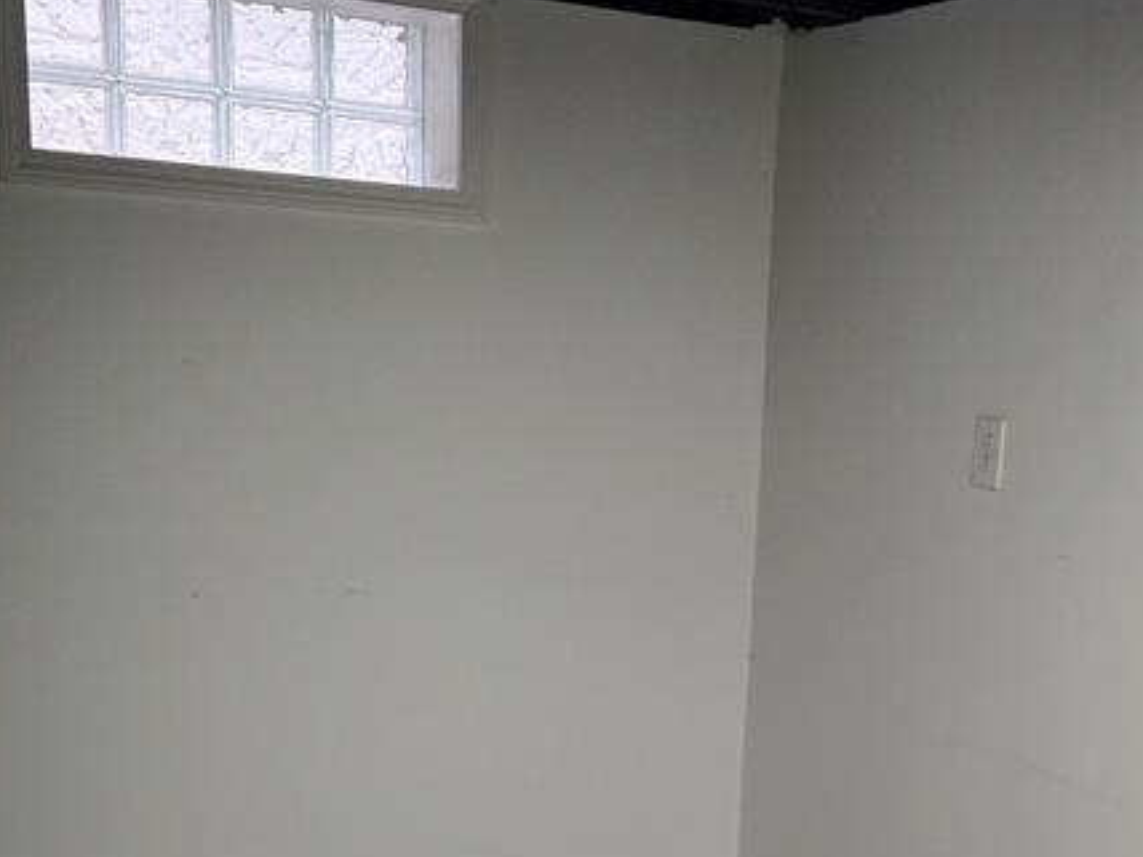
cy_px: 705
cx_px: 737
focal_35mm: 55
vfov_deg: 26.0
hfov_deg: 34.7
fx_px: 1816
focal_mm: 5.4
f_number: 1.8
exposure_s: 1/120
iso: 500
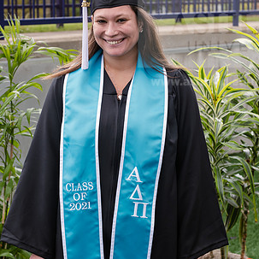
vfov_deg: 17.2
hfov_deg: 17.2
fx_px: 855
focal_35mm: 101
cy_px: 100
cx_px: 112
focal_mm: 62
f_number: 5.6
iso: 250
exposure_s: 1/200
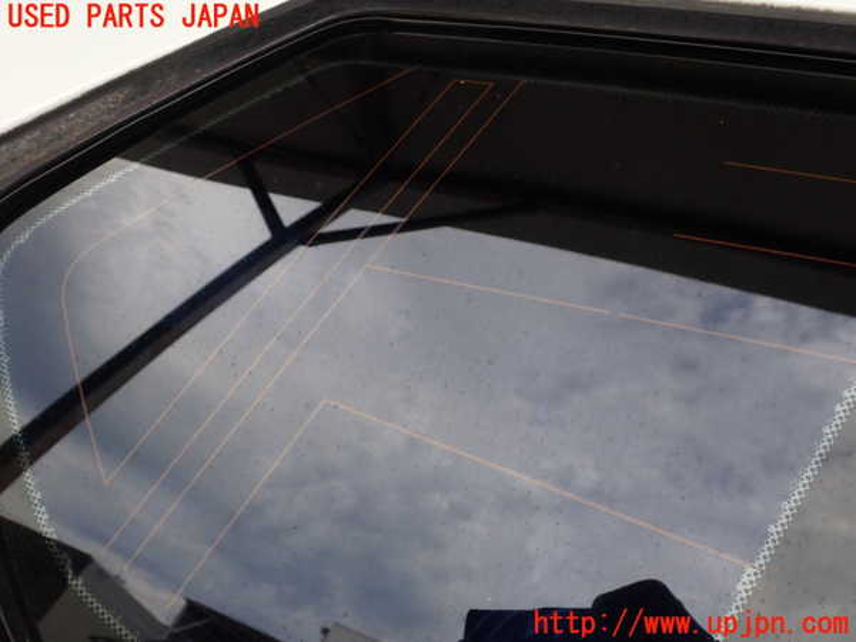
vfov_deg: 46.8
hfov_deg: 60.0
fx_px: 742
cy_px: 321
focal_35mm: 30
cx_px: 428
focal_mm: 5.4
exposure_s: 1/320
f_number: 3.2
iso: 100
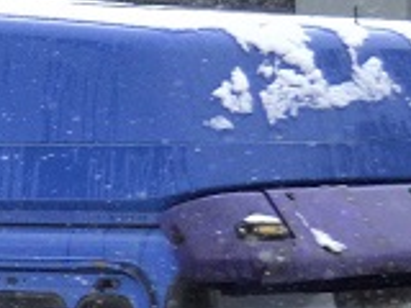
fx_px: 3586
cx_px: -581
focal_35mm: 302
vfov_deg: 4.9
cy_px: 234
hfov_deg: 6.3
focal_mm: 28
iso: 400
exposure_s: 1/500
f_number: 4.5
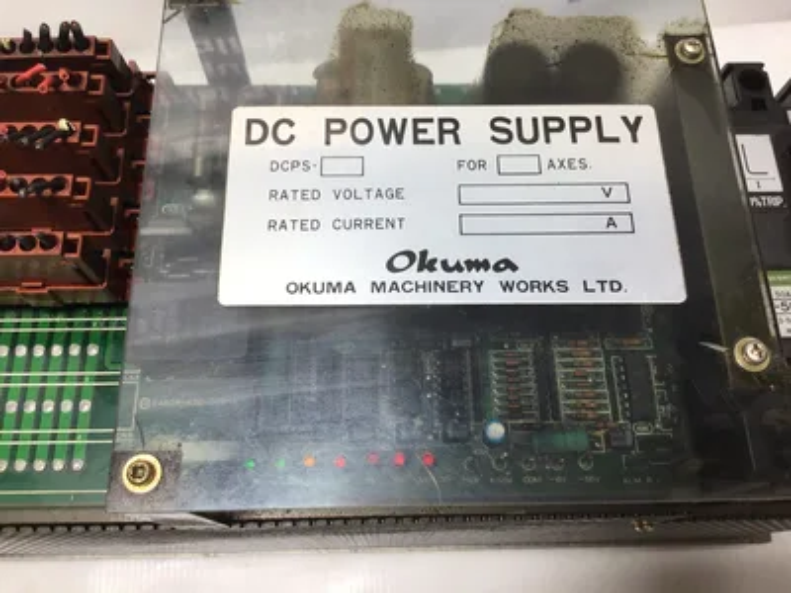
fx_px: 708
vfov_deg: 45.4
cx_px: 396
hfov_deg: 58.4
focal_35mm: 31
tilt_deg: -68.5
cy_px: 296
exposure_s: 1/120
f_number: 2.4
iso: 32
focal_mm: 3.3
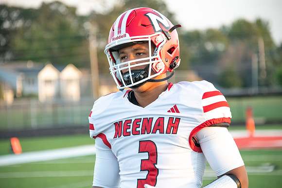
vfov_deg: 6.9
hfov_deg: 10.3
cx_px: 141
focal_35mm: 200
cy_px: 94
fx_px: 1567
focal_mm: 200
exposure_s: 1/800
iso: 2000
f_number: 5.6
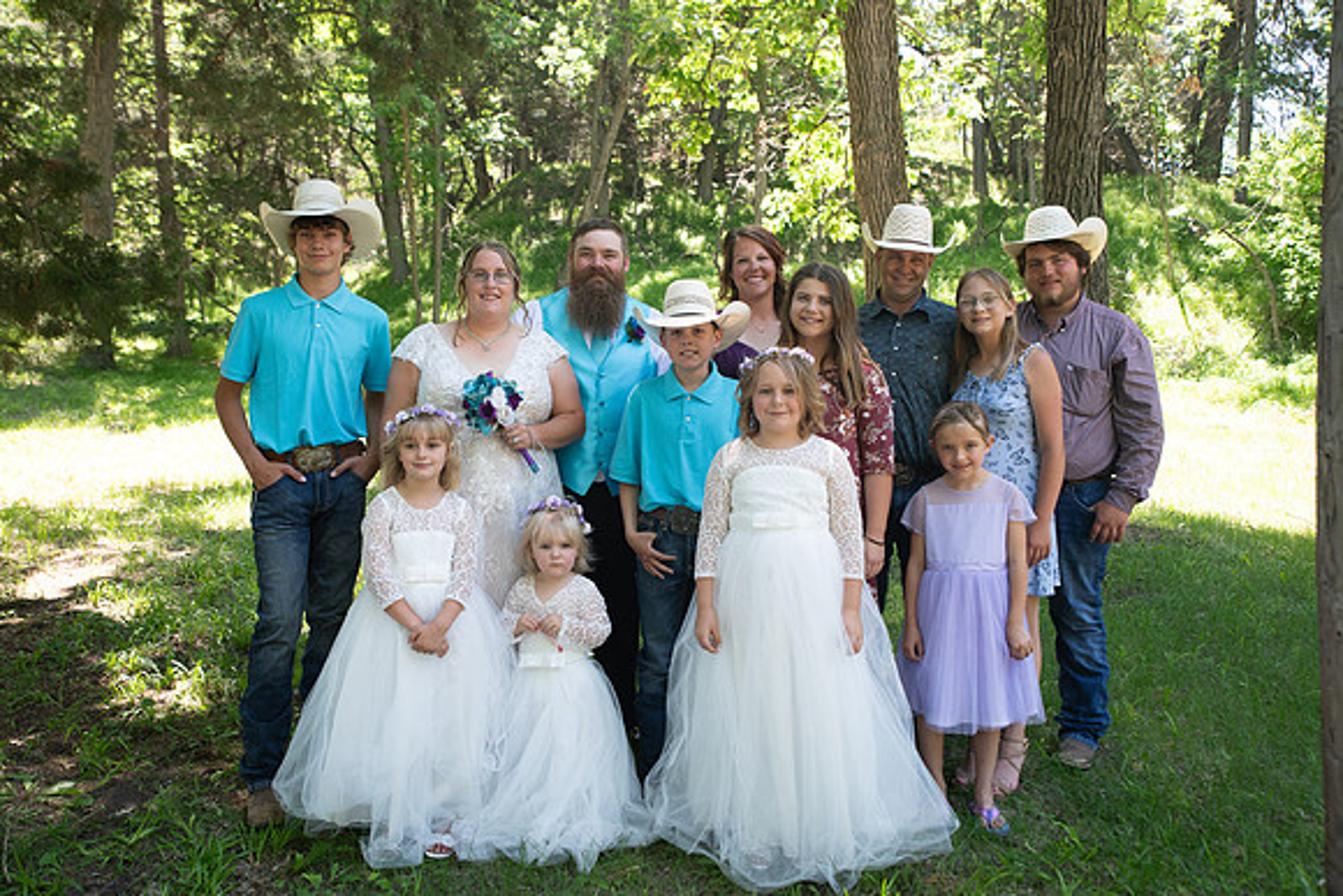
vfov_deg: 42.3
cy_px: 448
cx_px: 672
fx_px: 1157
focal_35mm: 31
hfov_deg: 60.3
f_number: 5
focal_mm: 31
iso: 250
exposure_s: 1/125
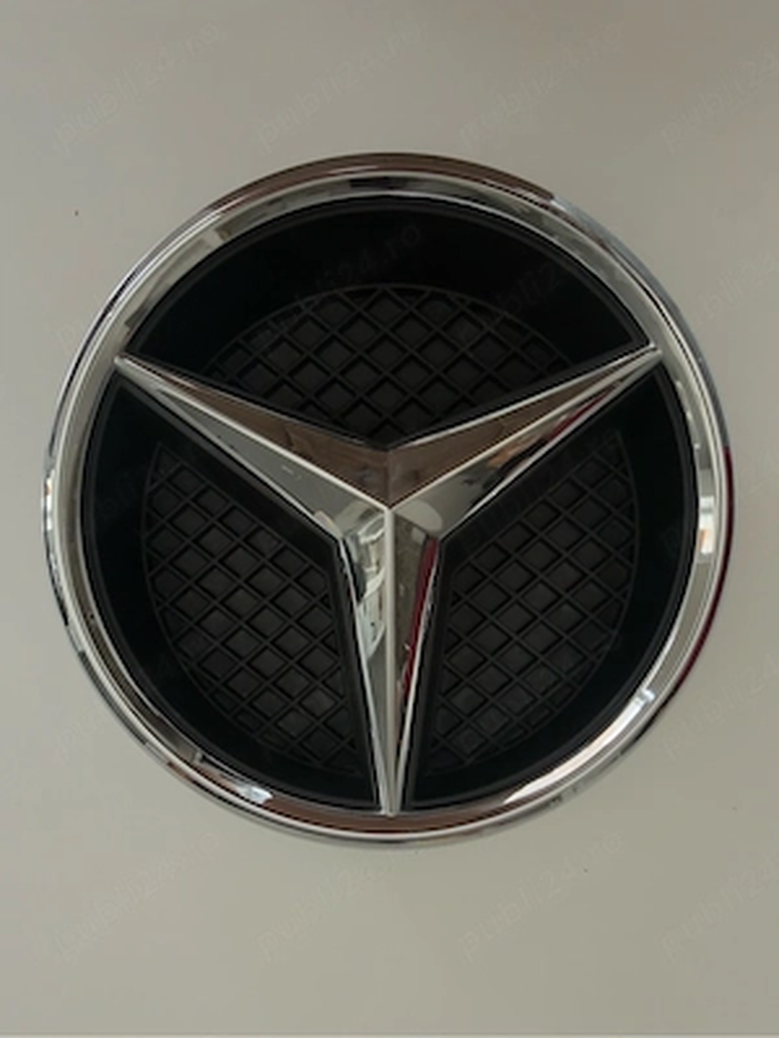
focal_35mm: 24
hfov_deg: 56.8
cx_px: 390
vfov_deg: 71.6
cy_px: 519
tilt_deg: -87.9
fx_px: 720
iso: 40
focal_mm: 2.22
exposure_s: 1/99
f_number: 2.2
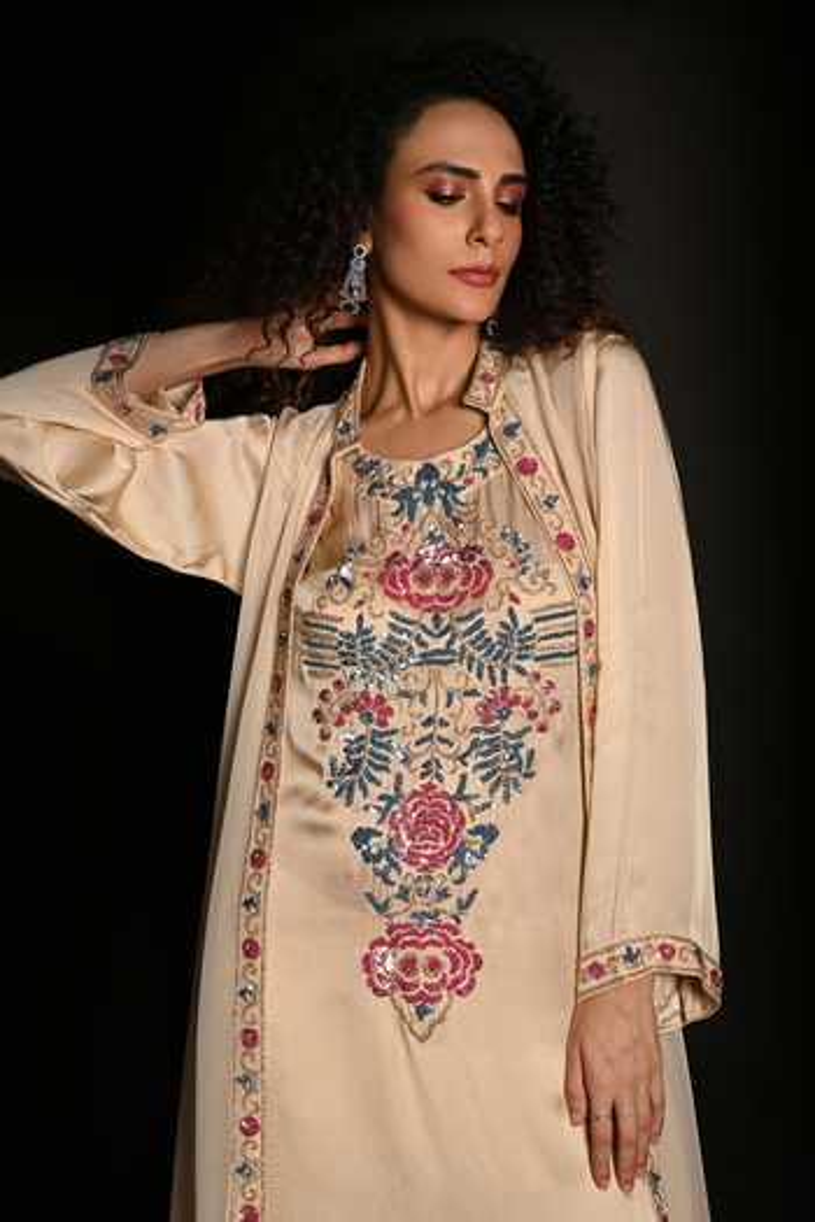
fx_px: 1902
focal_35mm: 56
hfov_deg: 24.2
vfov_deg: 35.6
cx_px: 408
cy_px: 611
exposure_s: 1/200
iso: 125
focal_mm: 56
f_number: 7.1
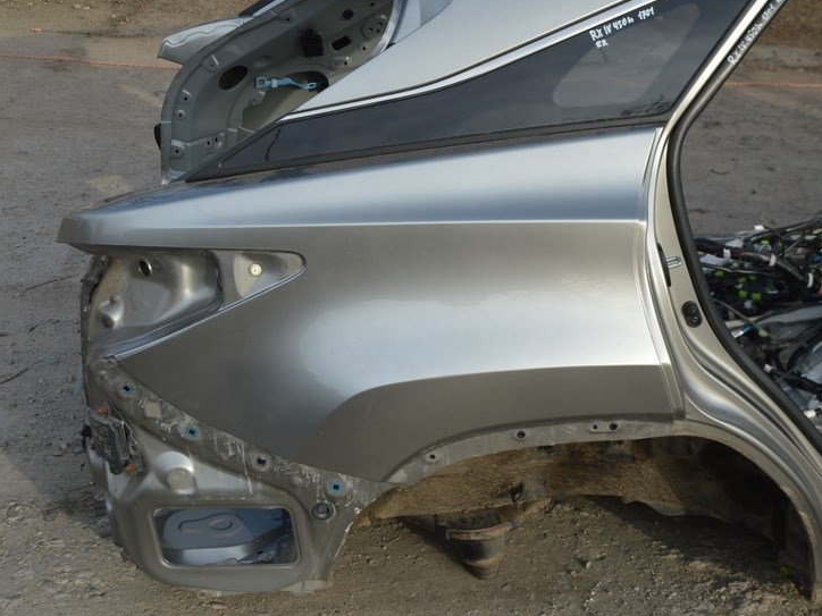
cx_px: 508
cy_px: 251
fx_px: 1259
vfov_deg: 27.5
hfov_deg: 36.0
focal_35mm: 53
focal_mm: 26
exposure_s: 1/200
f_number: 7.1
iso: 100
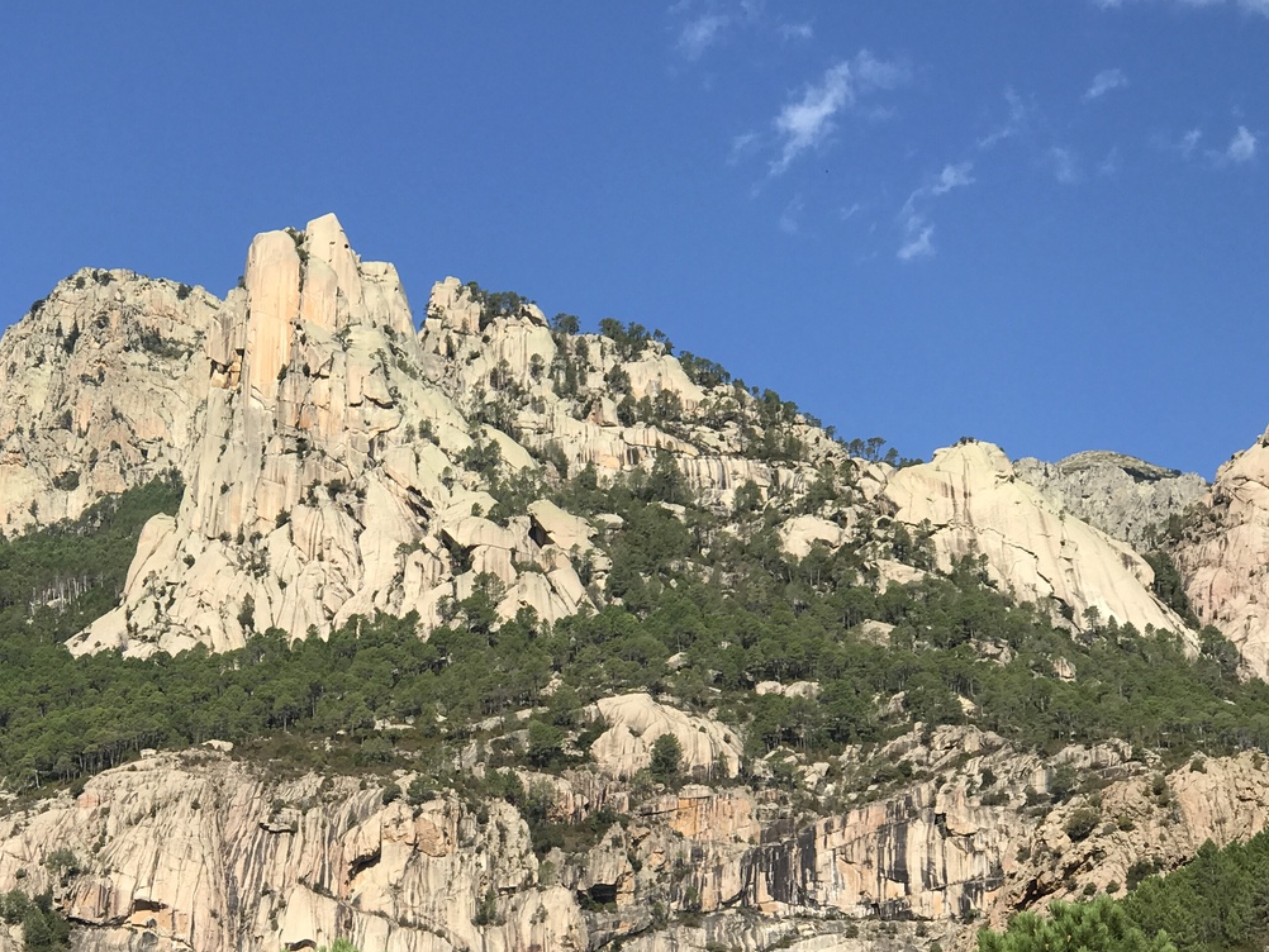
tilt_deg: +17.8
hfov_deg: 21.4
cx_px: 358
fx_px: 3337
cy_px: 661
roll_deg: +0.7
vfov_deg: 16.2
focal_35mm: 91
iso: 20
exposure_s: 1/833
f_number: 2.8
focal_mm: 6.6
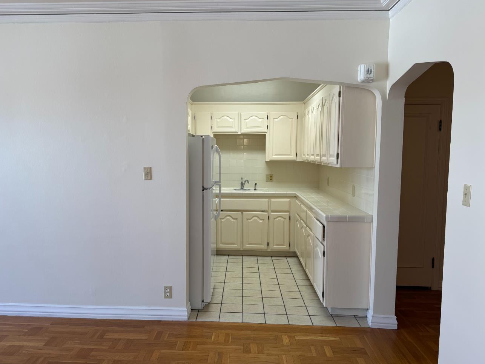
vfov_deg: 49.7
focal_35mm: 28
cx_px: 226
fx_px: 392
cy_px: 191
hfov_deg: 63.4
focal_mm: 6.76
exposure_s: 1/169
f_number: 1.78
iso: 64
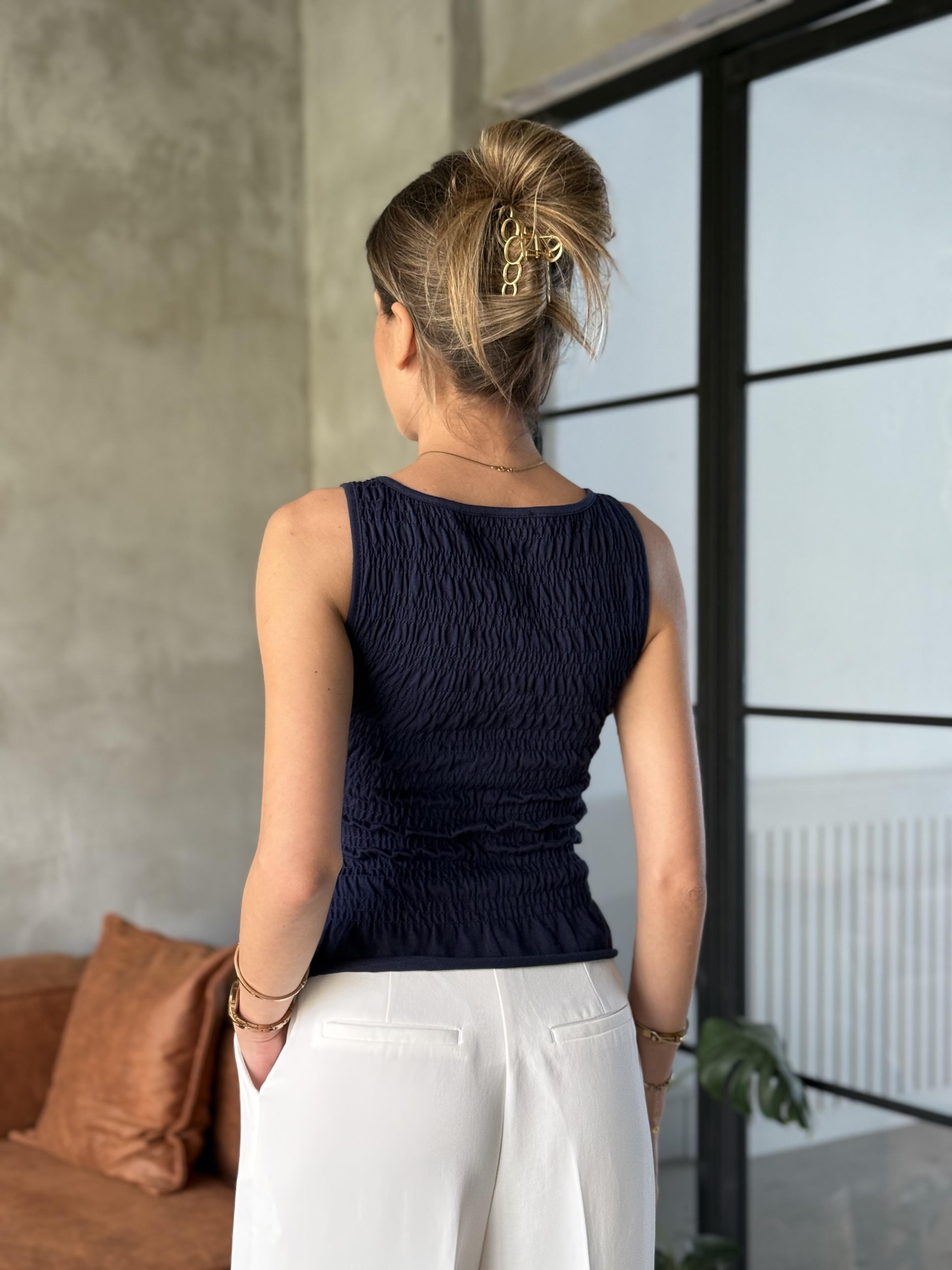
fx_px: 1760
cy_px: 635
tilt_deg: -0.3
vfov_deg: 39.7
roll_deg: -0.1
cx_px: 476
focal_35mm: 48
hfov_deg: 30.3
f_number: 1.78
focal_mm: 6.76
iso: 100
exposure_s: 1/60
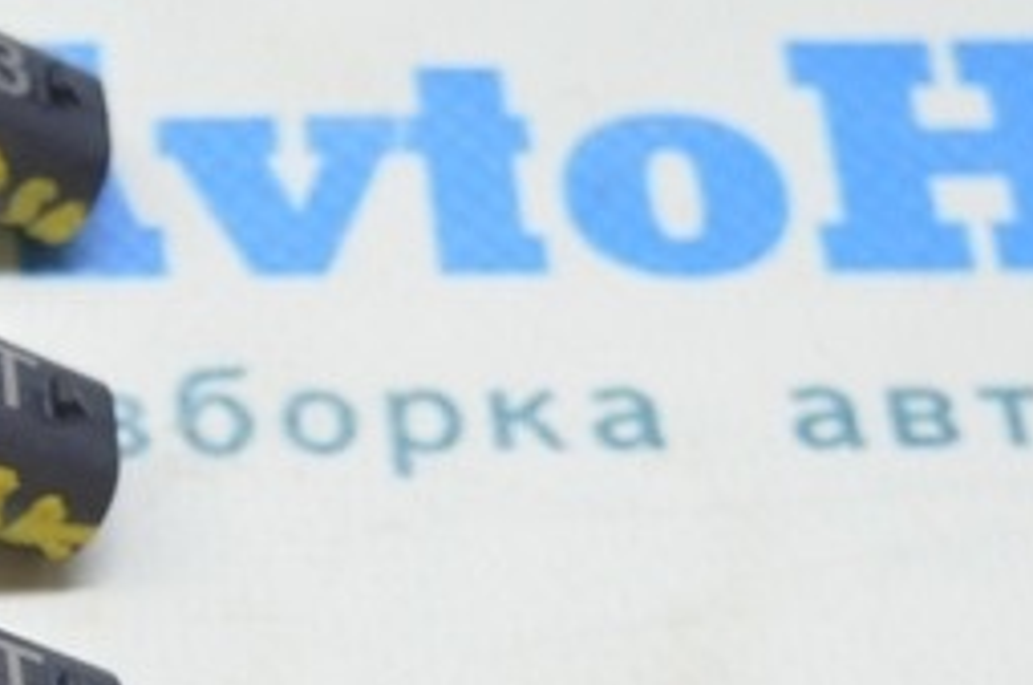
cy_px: 1040
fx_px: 5184
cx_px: -304
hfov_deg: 11.1
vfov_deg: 7.4
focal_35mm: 181
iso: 400
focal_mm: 30
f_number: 4.2
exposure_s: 1/40
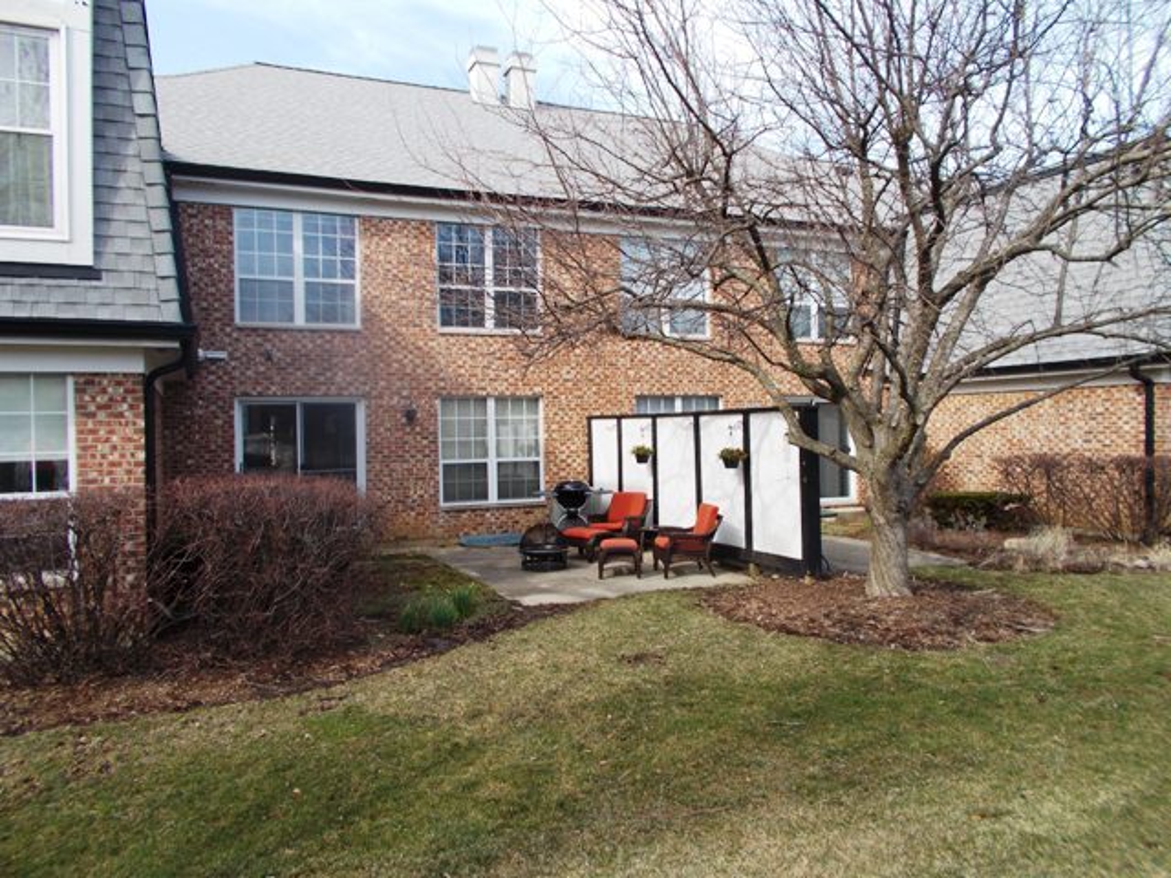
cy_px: 439
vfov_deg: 53.1
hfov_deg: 67.3
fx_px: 880
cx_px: 586
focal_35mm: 26
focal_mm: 4.6
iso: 80
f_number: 3.2
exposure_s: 1/320
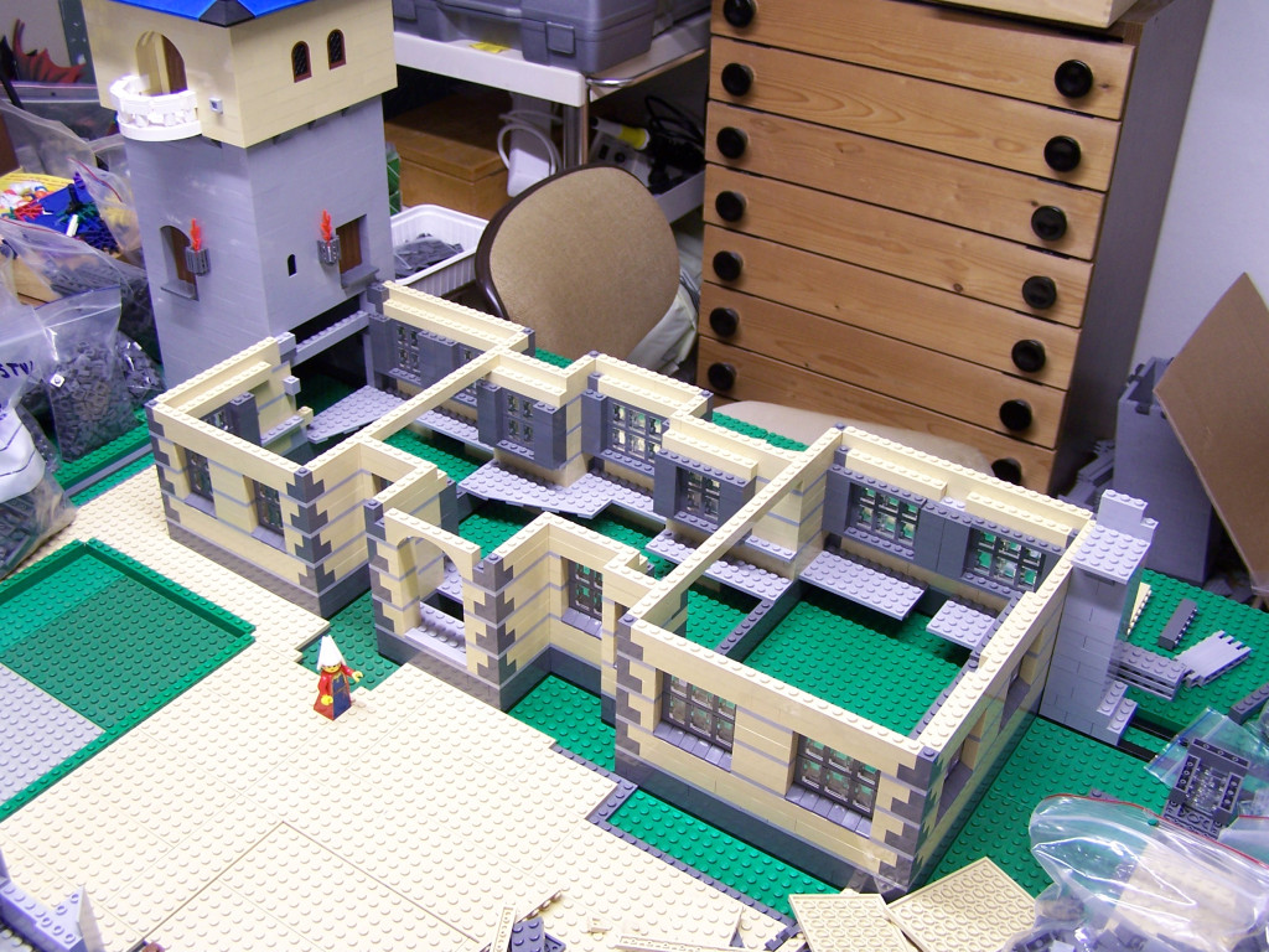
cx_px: 634
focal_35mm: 38
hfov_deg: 49.0
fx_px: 1393
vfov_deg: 37.7
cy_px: 476
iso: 80
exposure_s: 1/6
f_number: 2.8
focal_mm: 6.3
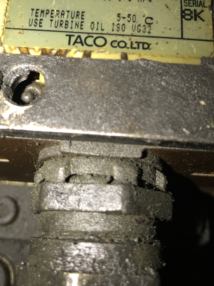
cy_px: 98
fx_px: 346
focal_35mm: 42
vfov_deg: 44.2
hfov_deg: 34.3
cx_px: 91
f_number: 1.8
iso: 20
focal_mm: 3.99
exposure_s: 1/175
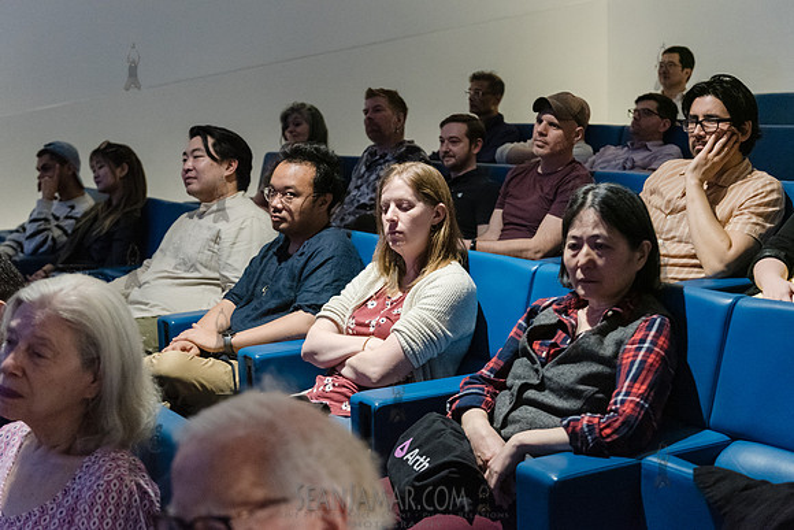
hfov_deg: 35.7
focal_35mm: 56
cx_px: 397
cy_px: 265
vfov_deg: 24.3
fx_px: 1231
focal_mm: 55
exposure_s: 1/160
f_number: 3.5
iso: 6400
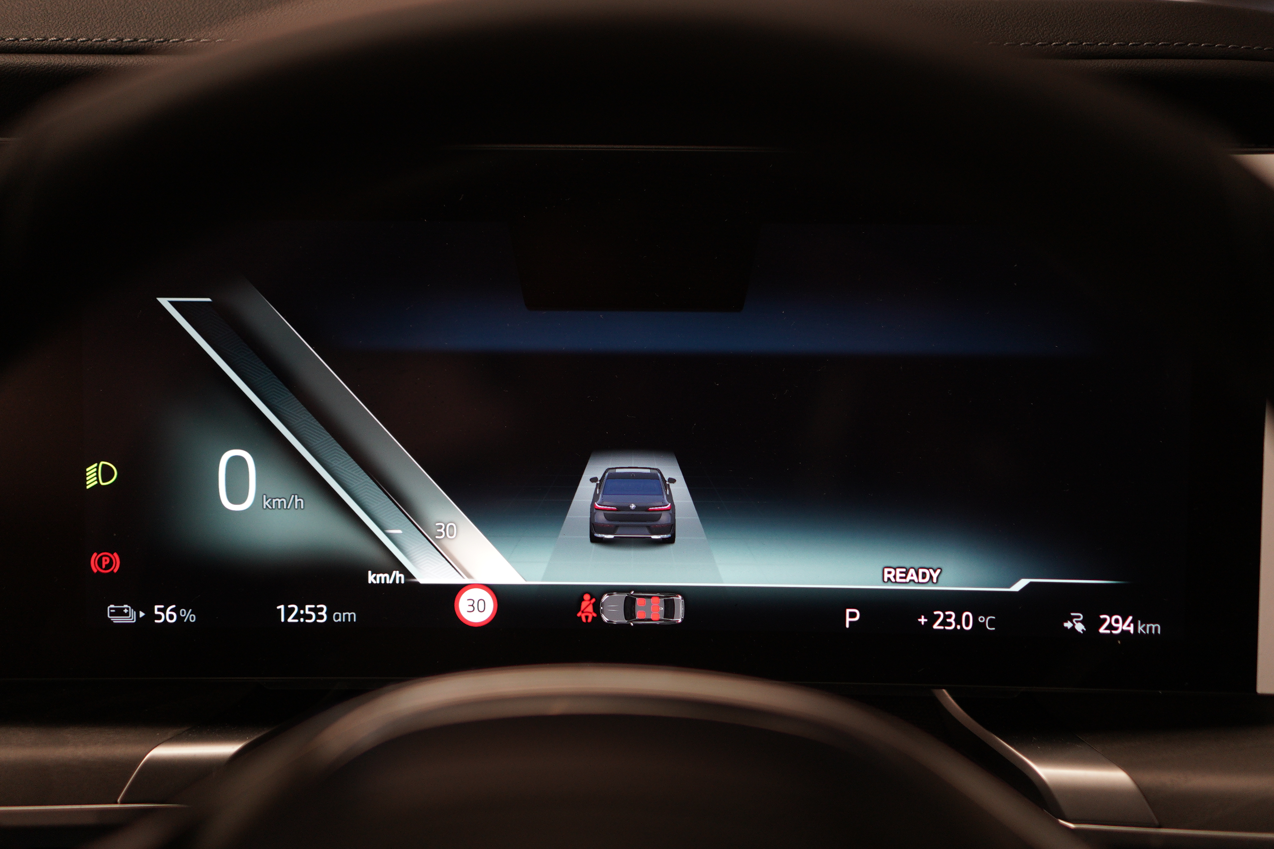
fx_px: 1840
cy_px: 424
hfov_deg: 38.2
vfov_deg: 26.0
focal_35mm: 52
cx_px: 637
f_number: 1.8
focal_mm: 35
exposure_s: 1/100
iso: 500
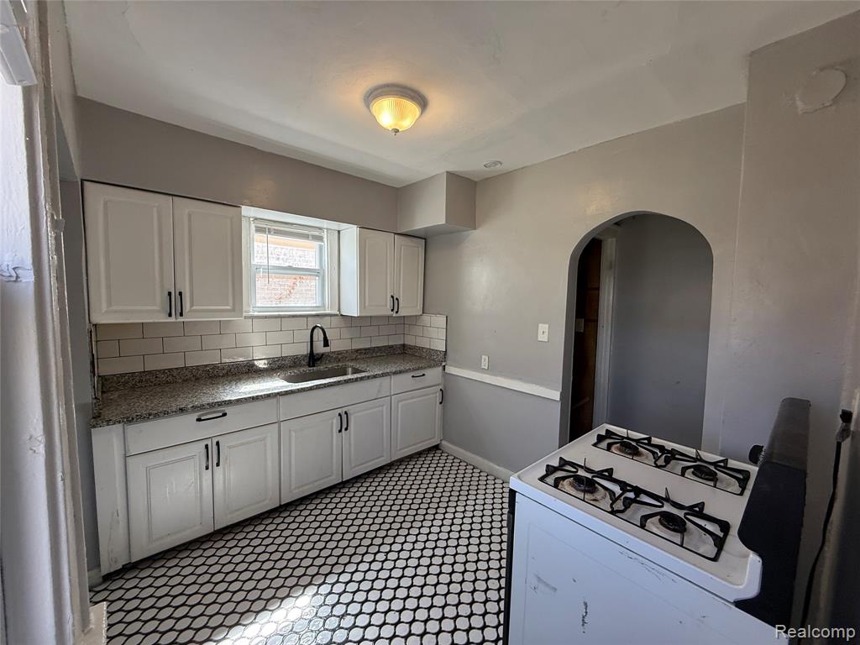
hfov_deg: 102.1
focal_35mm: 14
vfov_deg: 85.7
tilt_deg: -3.4
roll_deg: -0.5
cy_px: 322
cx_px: 430
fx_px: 348
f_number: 2.2
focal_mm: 2.22
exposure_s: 1/120
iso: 125
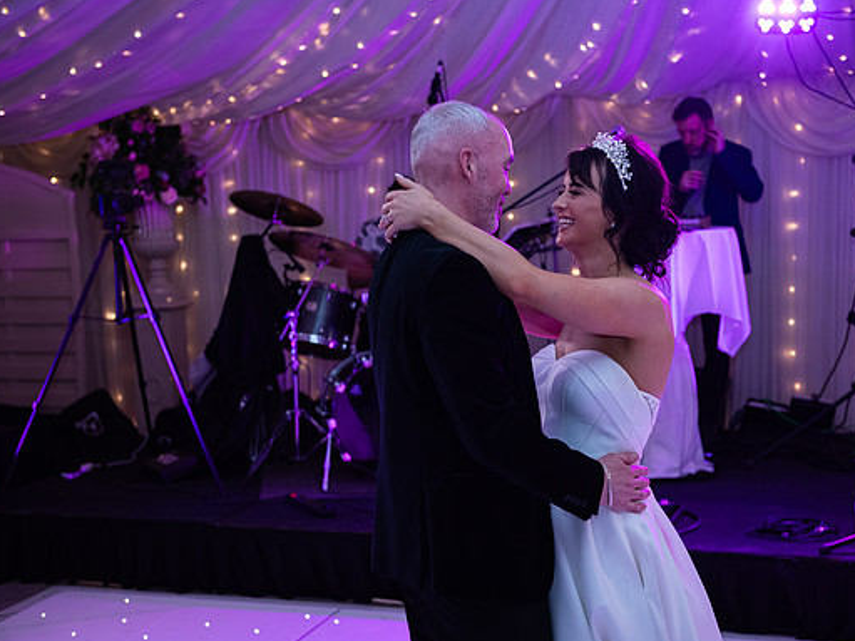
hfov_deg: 32.2
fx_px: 1482
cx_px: 463
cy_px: 320
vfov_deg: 24.4
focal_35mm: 60
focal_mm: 55
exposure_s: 1/160
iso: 1000
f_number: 3.5
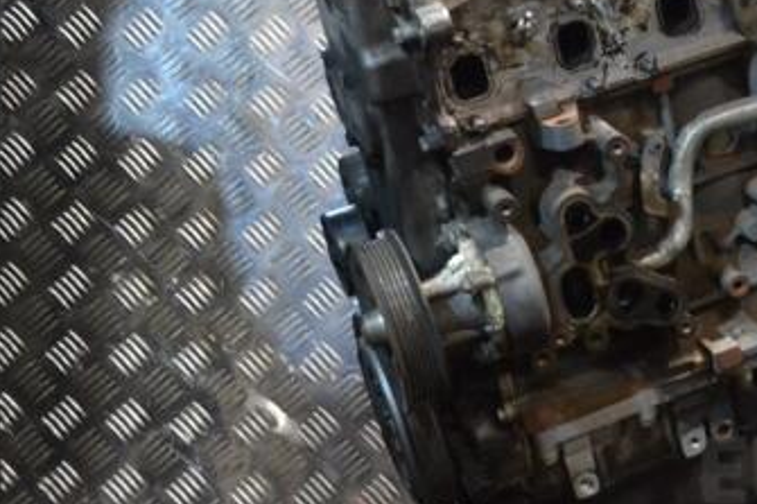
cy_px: 170
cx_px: 660
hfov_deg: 23.1
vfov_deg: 15.8
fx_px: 1807
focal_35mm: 86
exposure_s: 1/80
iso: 3200
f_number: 4.8
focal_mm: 32
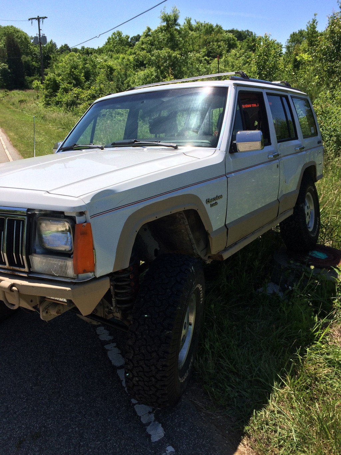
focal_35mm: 29
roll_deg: -2.8
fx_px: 381
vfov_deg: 61.7
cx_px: 170
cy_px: 228
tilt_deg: -21.9
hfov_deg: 48.2
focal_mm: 4.15
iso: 32
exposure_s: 1/2053
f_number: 2.2
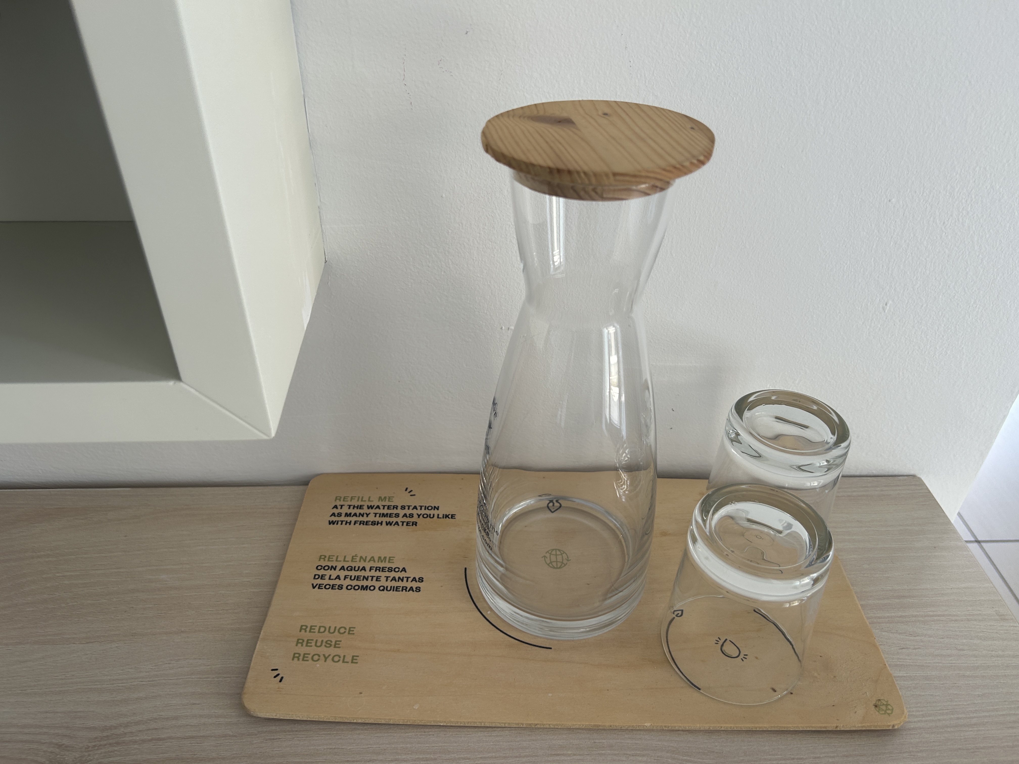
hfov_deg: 67.3
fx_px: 765
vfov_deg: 53.1
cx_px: 510
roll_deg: -1.5
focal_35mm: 26
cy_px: 382
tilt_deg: -36.4
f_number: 1.5
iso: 32
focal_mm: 5.7
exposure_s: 1/134
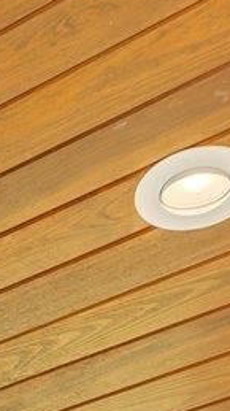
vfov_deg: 11.6
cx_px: -679
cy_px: 1072
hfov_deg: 6.8
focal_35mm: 141
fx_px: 1534
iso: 100
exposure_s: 1/5
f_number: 9
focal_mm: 17
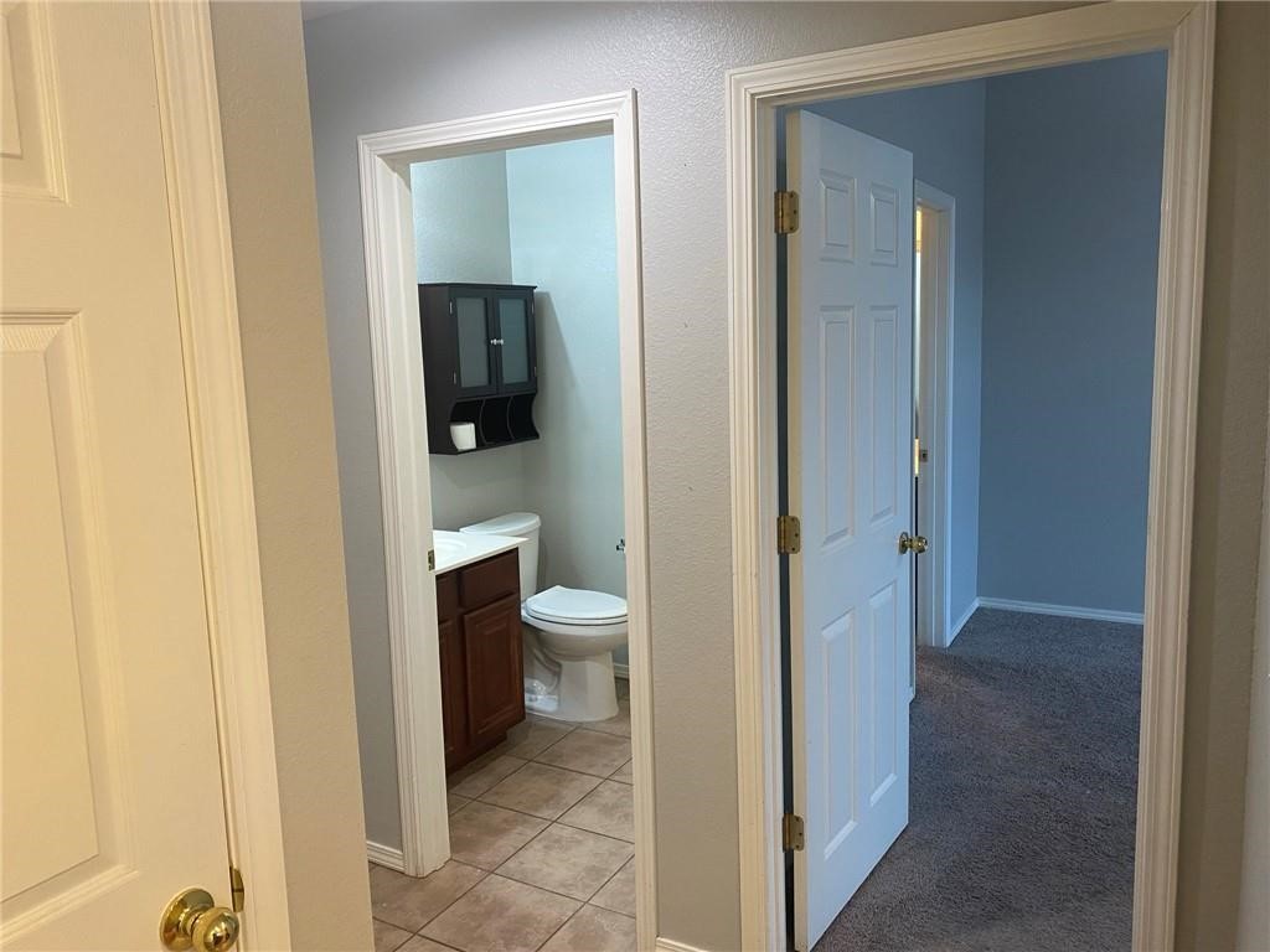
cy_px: 476
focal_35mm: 26
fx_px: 954
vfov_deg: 53.1
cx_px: 635
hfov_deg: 67.3
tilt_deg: -7.9
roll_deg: +2.9
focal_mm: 4.25
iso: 125
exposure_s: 1/60
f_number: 1.8
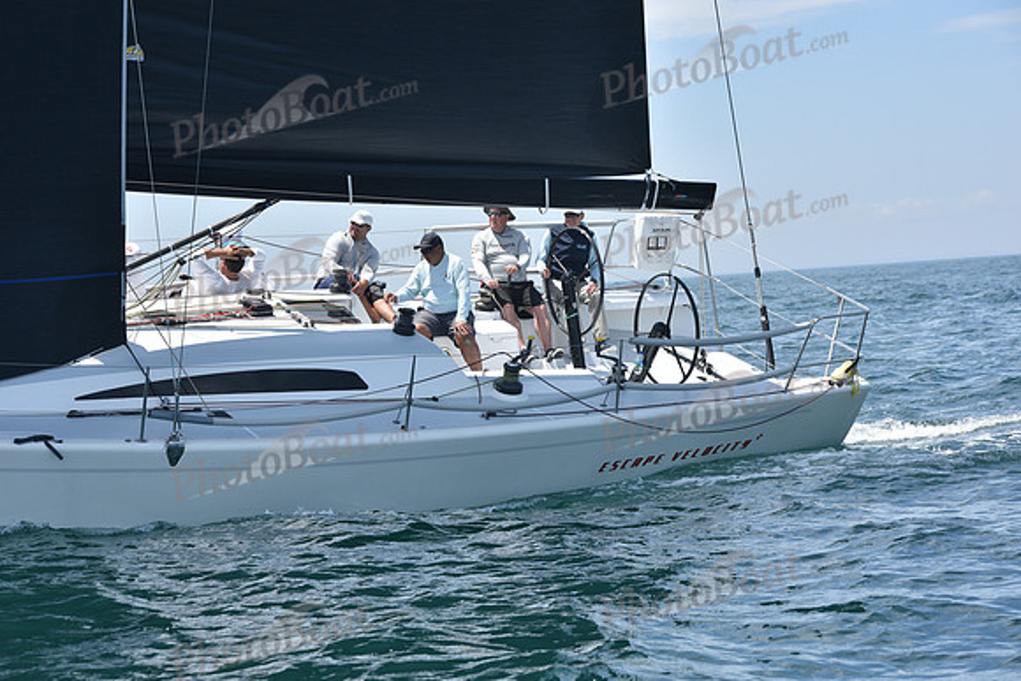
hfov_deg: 20.0
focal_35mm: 102
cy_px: 340
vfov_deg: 13.4
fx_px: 2893
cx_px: 510
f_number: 8
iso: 250
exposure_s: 1/800
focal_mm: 102
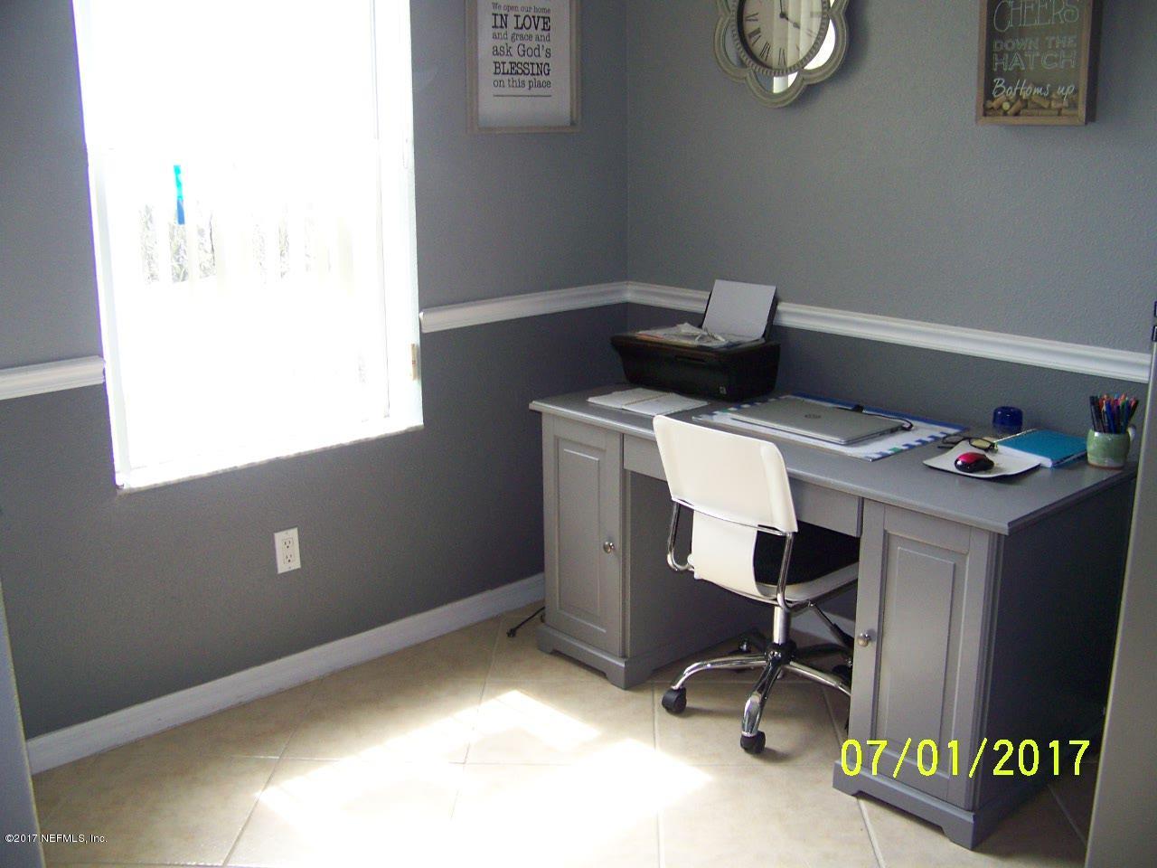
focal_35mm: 36
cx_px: 578
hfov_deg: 51.4
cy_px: 434
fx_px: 1203
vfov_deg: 39.7
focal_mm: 5.85
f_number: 2.8
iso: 160
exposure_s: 1/30
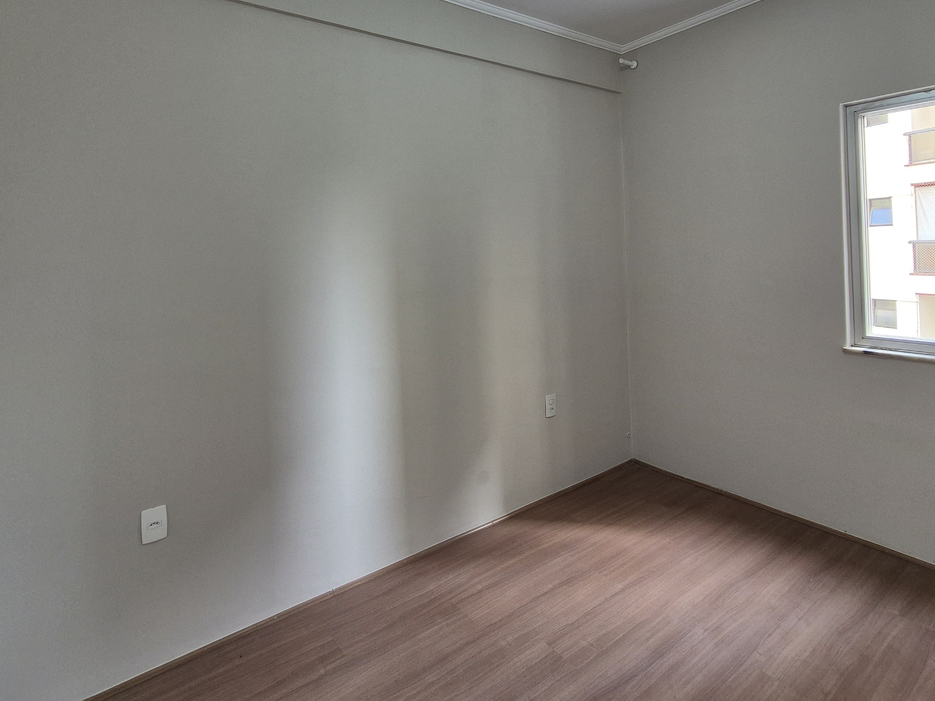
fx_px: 486
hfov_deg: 87.7
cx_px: 484
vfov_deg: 69.7
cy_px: 237
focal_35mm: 18
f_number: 2.2
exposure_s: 1/60
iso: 80
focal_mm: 2.2
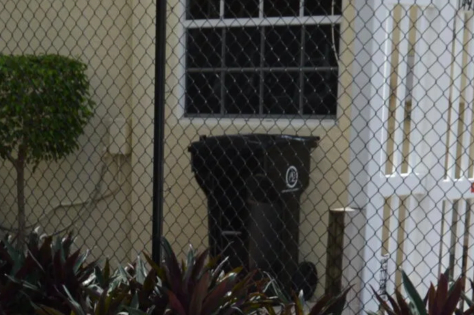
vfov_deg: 10.8
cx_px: 21
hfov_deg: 17.2
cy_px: 609
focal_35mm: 117
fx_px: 1539
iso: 100
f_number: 8
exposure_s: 1/250
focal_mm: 18
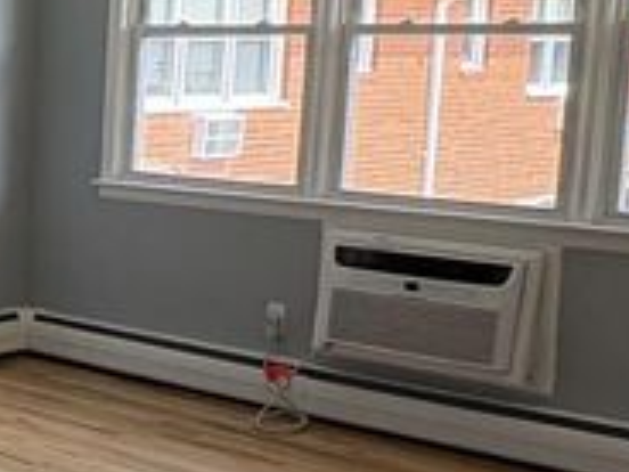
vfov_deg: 18.9
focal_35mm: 78
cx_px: -420
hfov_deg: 20.0
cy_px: 215
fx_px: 1417
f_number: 2.2
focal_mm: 2.22
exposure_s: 1/127
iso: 100
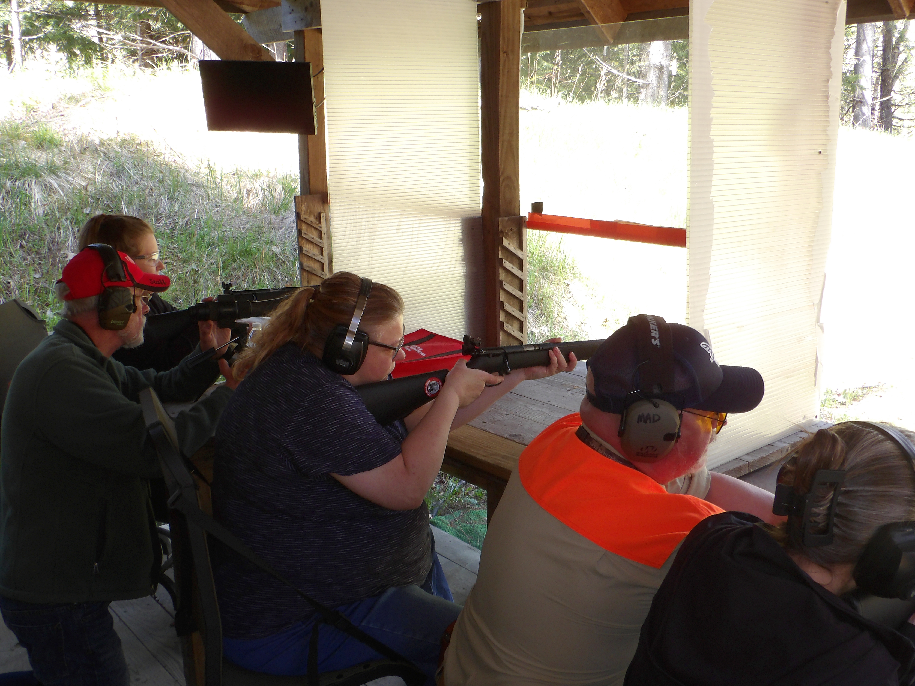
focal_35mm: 34
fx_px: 899
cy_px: 343
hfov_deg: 54.0
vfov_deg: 41.8
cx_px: 458
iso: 103
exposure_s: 1/30
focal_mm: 6.2
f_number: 4.5
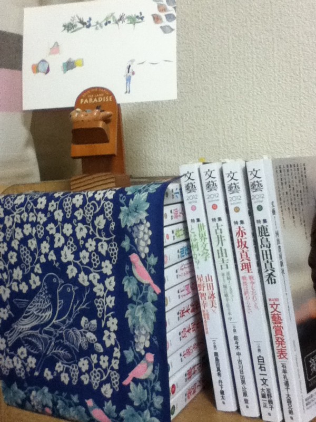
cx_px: 158
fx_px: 389
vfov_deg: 56.8
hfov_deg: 44.2
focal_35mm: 32
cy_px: 211
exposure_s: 1/30
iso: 320
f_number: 2.4
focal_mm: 3.85
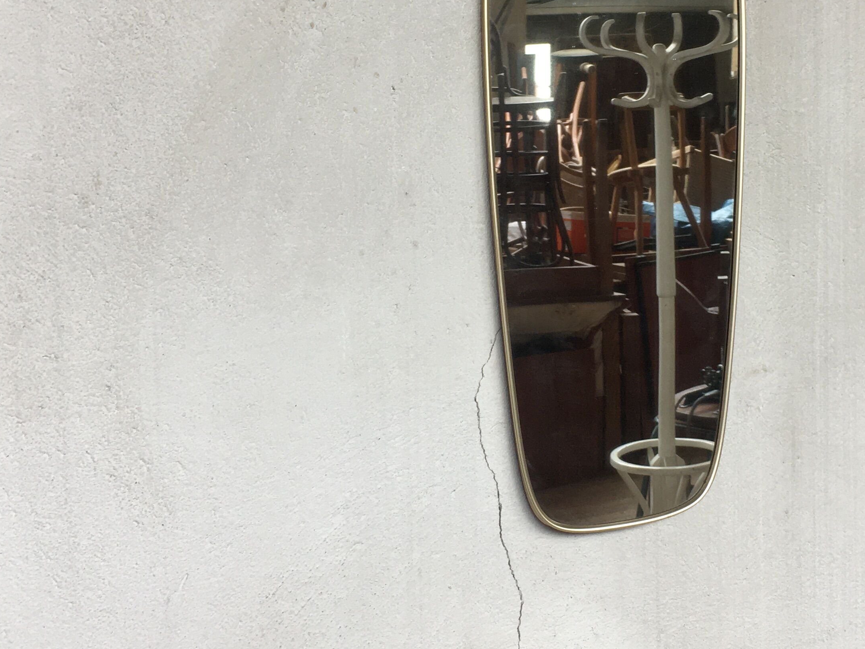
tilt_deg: -6.2
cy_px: 236
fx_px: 1349
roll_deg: -1.0
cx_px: 577
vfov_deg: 26.9
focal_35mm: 54
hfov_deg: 35.2
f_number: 2.2
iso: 40
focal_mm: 4.15
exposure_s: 1/100
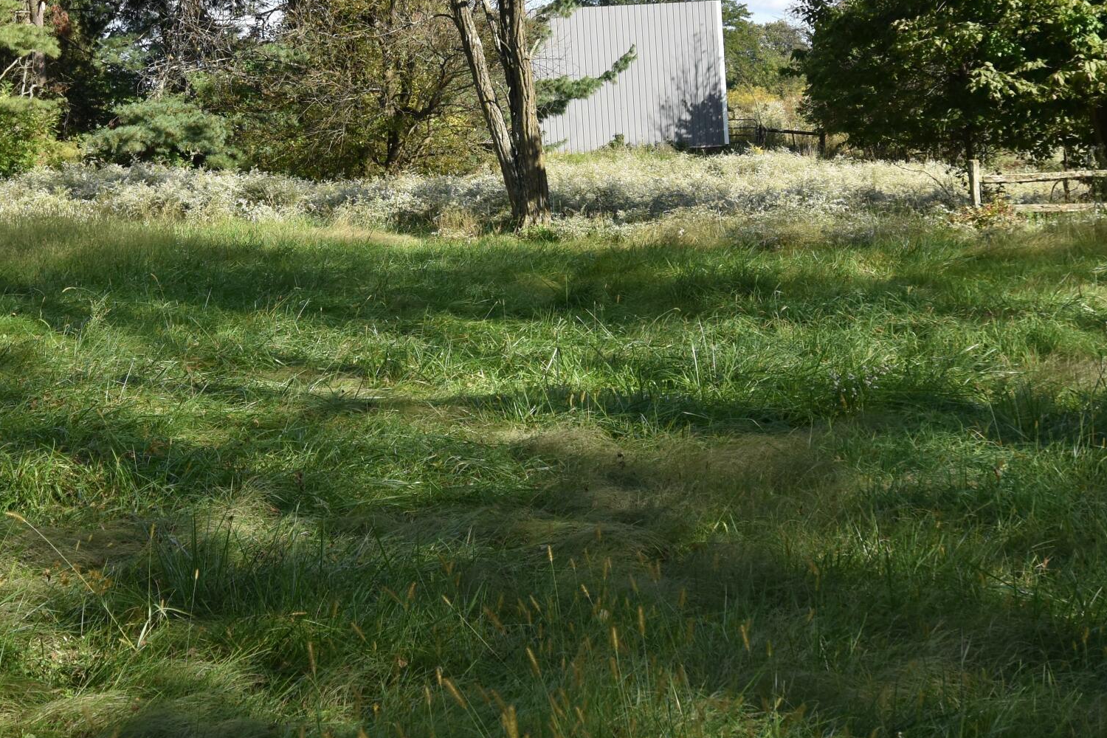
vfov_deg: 20.3
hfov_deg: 30.3
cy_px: 113
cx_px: 362
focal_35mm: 66
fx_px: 2029
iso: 320
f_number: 5
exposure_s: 1/1250
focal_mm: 22
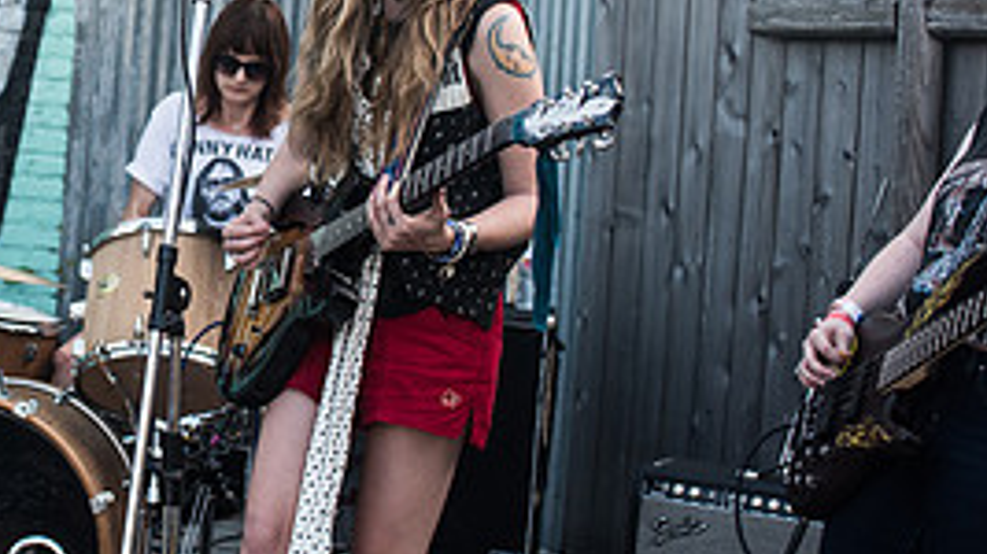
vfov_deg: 14.1
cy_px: 72
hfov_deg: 24.0
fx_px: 2224
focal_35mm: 85
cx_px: 28
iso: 320
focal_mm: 35
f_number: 3.5
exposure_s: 1/400
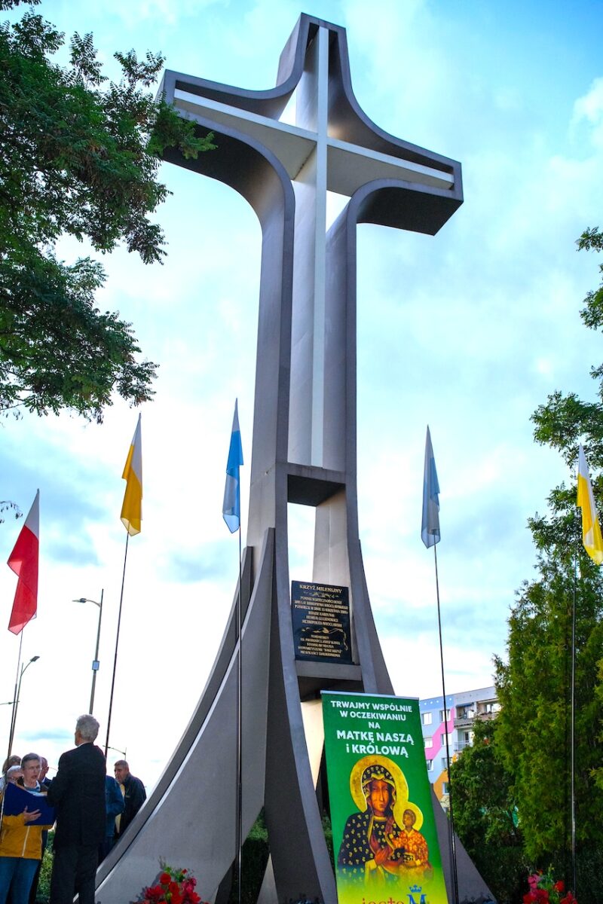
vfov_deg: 54.4
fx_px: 879
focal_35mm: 35
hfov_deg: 37.9
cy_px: 452
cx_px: 302
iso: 2500
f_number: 4
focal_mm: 35
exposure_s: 1/250
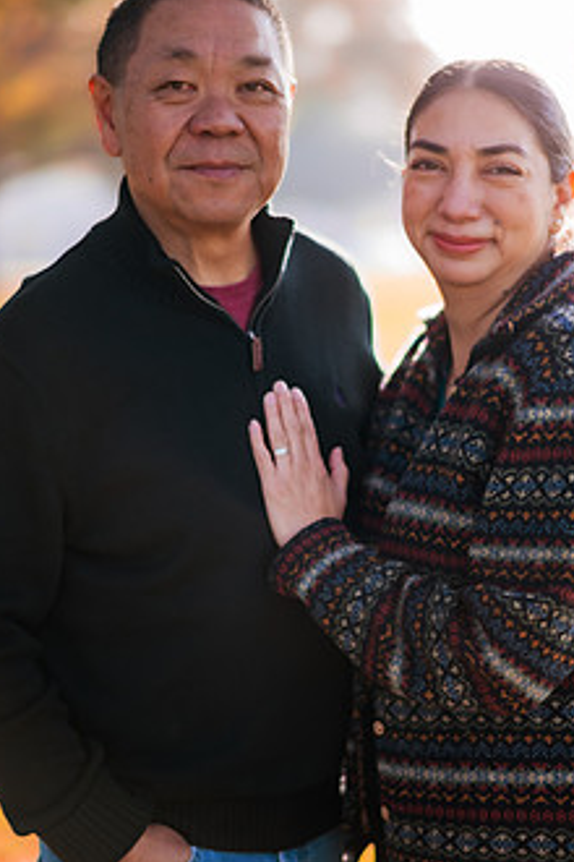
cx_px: 313
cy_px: 389
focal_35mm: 79
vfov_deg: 25.7
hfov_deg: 17.3
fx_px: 1889
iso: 100
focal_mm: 58
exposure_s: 1/640
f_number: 1.4
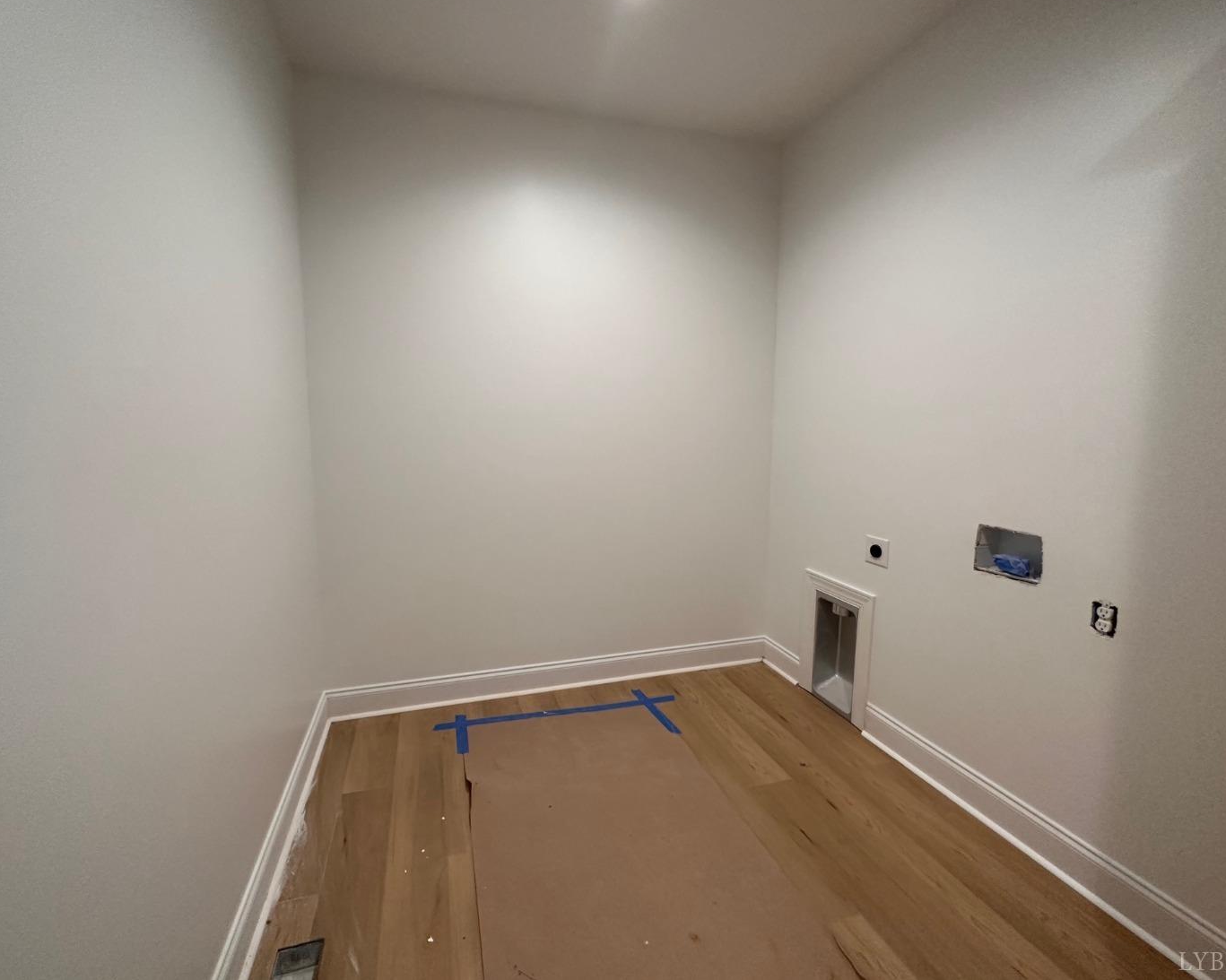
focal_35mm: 15
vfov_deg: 84.0
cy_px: 477
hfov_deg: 96.7
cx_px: 582
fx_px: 544
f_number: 2.2
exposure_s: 1/120
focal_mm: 2.22
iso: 200
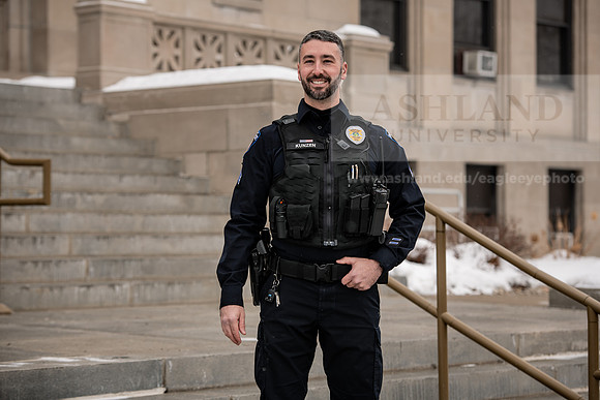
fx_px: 1834
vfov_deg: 12.5
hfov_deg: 18.6
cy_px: 200
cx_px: 300
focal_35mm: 110
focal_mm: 110
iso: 125
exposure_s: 1/500
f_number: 4
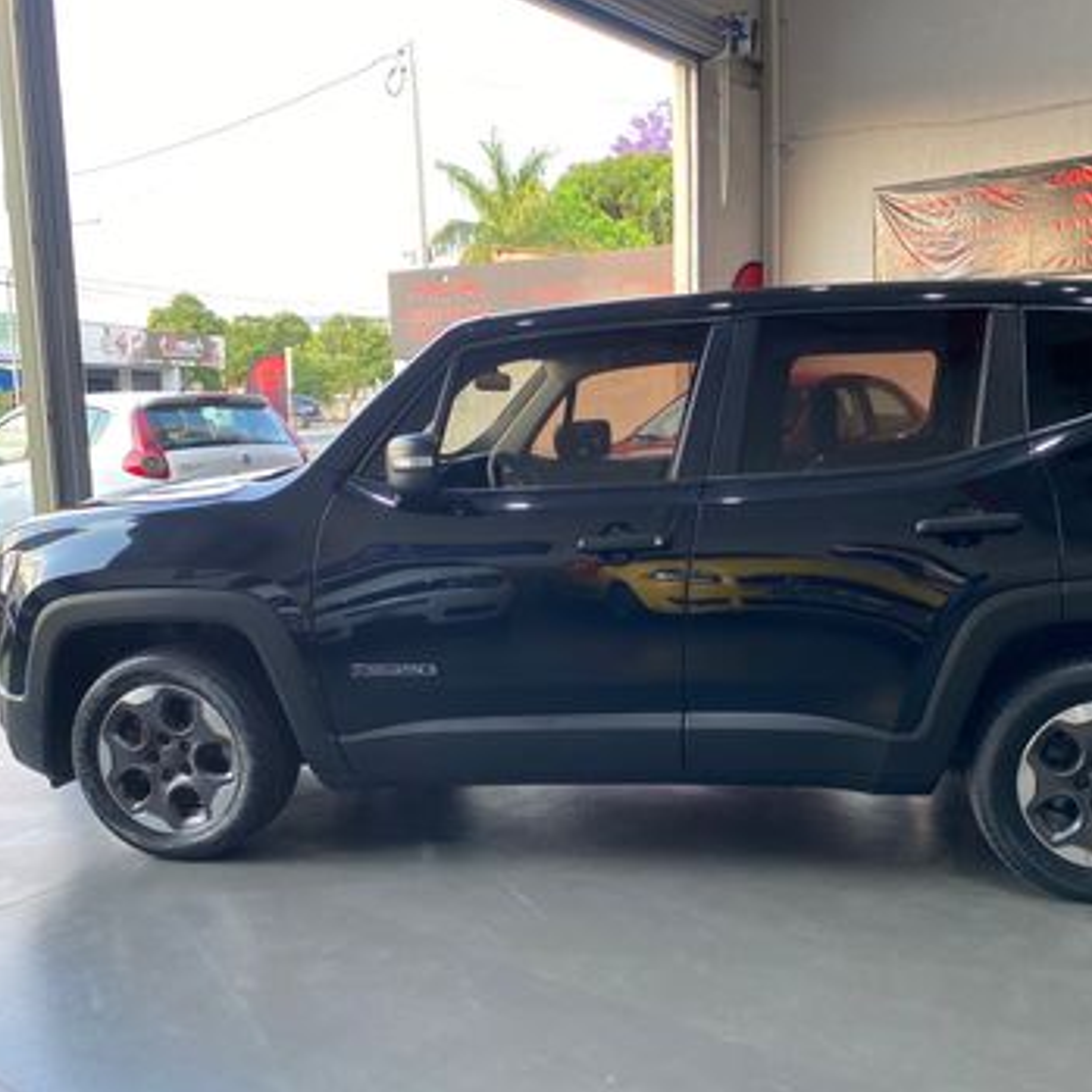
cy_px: 548
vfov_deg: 52.5
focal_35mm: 31
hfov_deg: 52.0
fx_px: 1106
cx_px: 682
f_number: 1.8
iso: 125
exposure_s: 1/121
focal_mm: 4.25
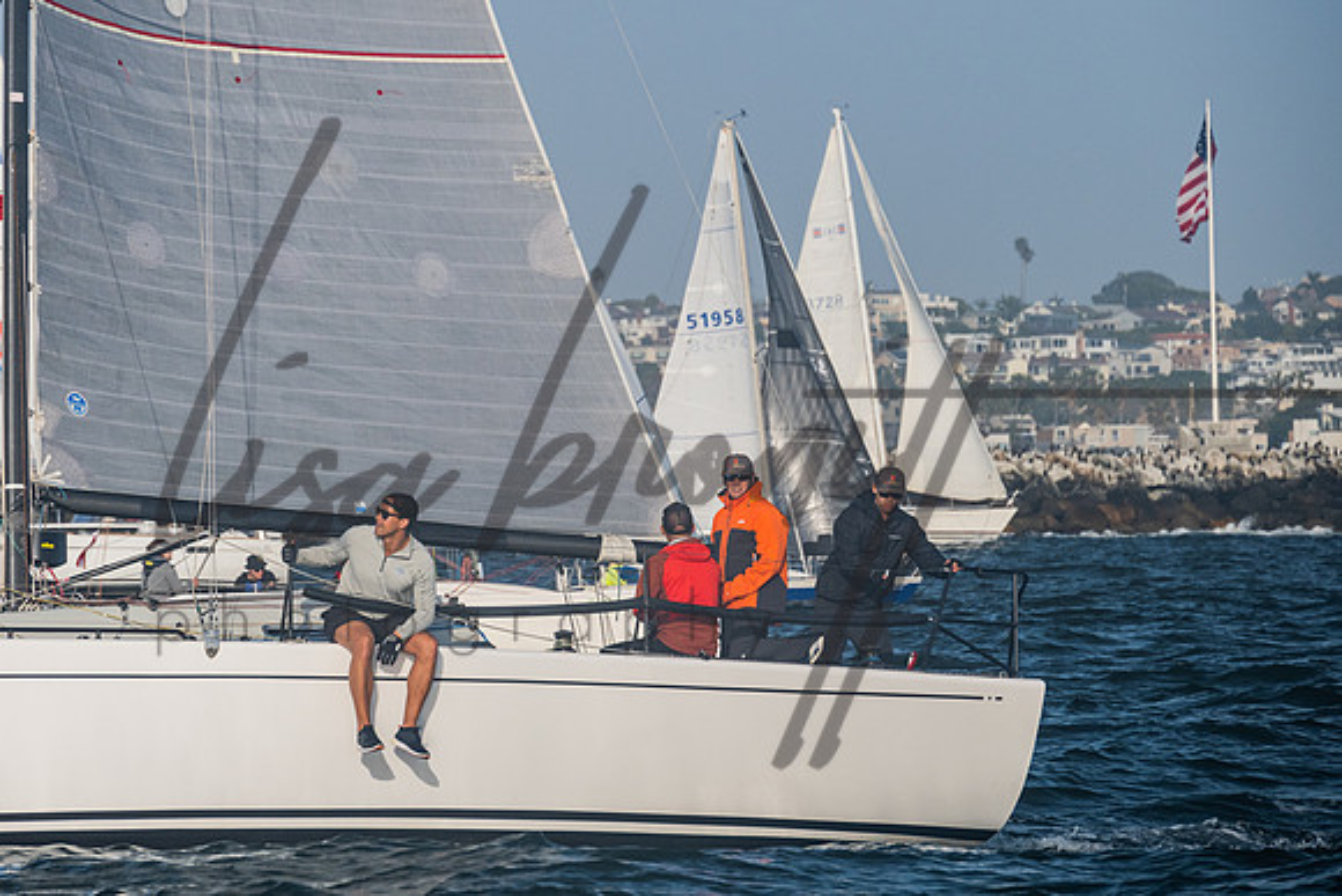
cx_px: 516
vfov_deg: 5.1
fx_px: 10111
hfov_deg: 7.6
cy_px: 317
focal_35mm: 271
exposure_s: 1/1000
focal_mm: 200
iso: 400
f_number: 8
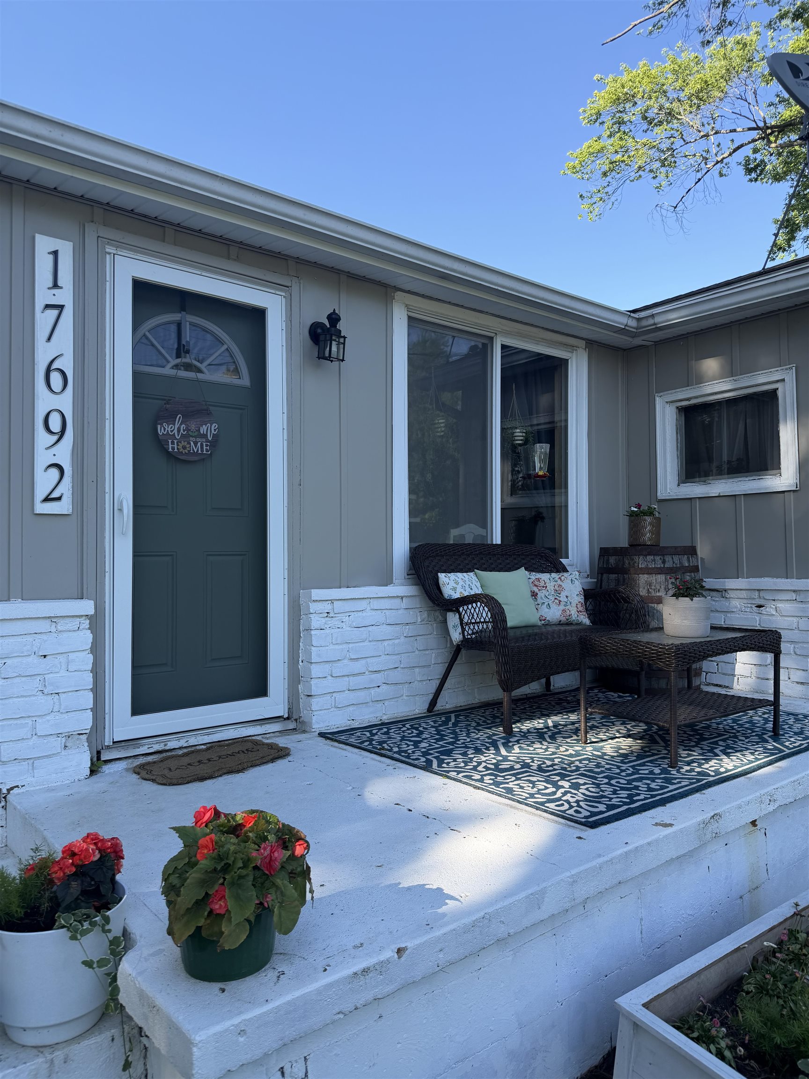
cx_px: 404
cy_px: 540
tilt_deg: +1.8
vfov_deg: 71.6
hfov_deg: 56.8
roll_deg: +0.4
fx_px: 748
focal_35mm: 24
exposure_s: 1/1075
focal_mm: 6.76
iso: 80
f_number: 1.78
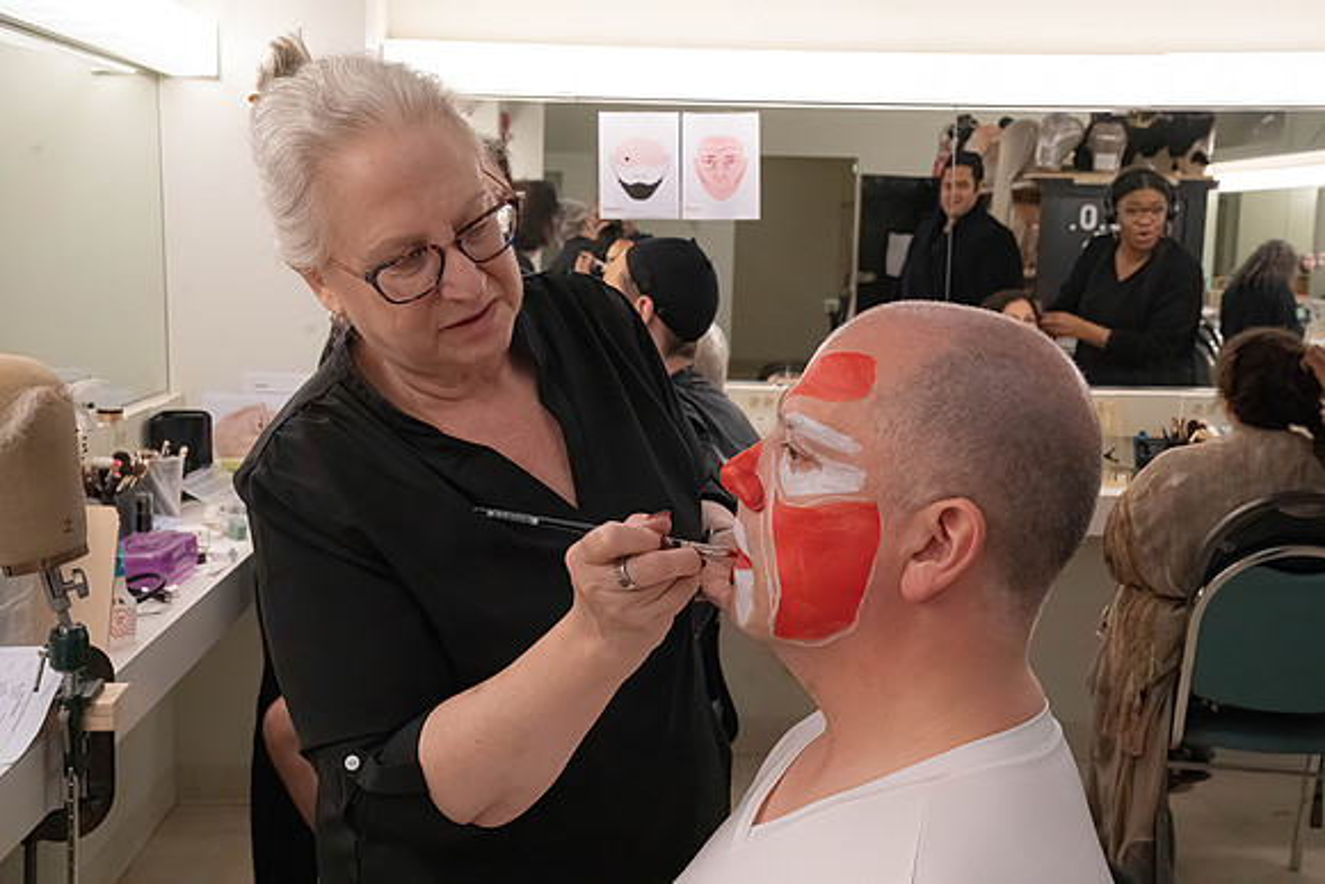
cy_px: 442
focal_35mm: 41
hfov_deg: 47.4
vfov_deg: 32.6
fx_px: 1509
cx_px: 662
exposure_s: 1/500
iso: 16000
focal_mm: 41
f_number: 11
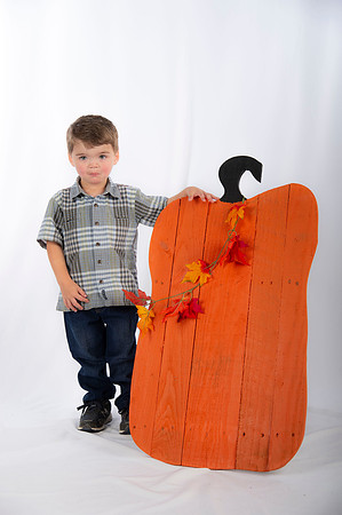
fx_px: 885
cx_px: 171
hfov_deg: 21.9
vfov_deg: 32.4
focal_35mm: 62
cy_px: 258
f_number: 5.6
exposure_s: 1/200
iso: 100
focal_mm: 62
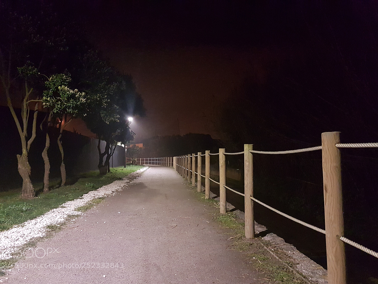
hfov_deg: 67.3
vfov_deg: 53.1
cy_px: 142
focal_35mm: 26
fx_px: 284
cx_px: 189
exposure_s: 1/10
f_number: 1.7
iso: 500
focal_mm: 4.2
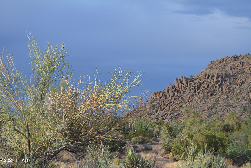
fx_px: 576
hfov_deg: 24.6
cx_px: 126
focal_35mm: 82
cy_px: 84
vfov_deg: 16.6
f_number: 7.1
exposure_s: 1/200
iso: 200
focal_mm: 55
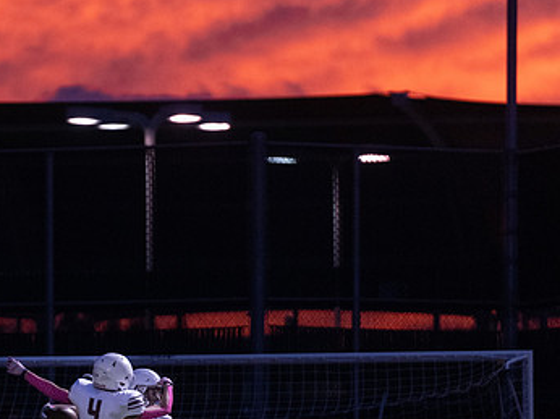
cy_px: 431
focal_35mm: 461
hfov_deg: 4.3
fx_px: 7453
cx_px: 51
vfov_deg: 3.2
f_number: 2.8
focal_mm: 200
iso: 4000
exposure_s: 1/1250
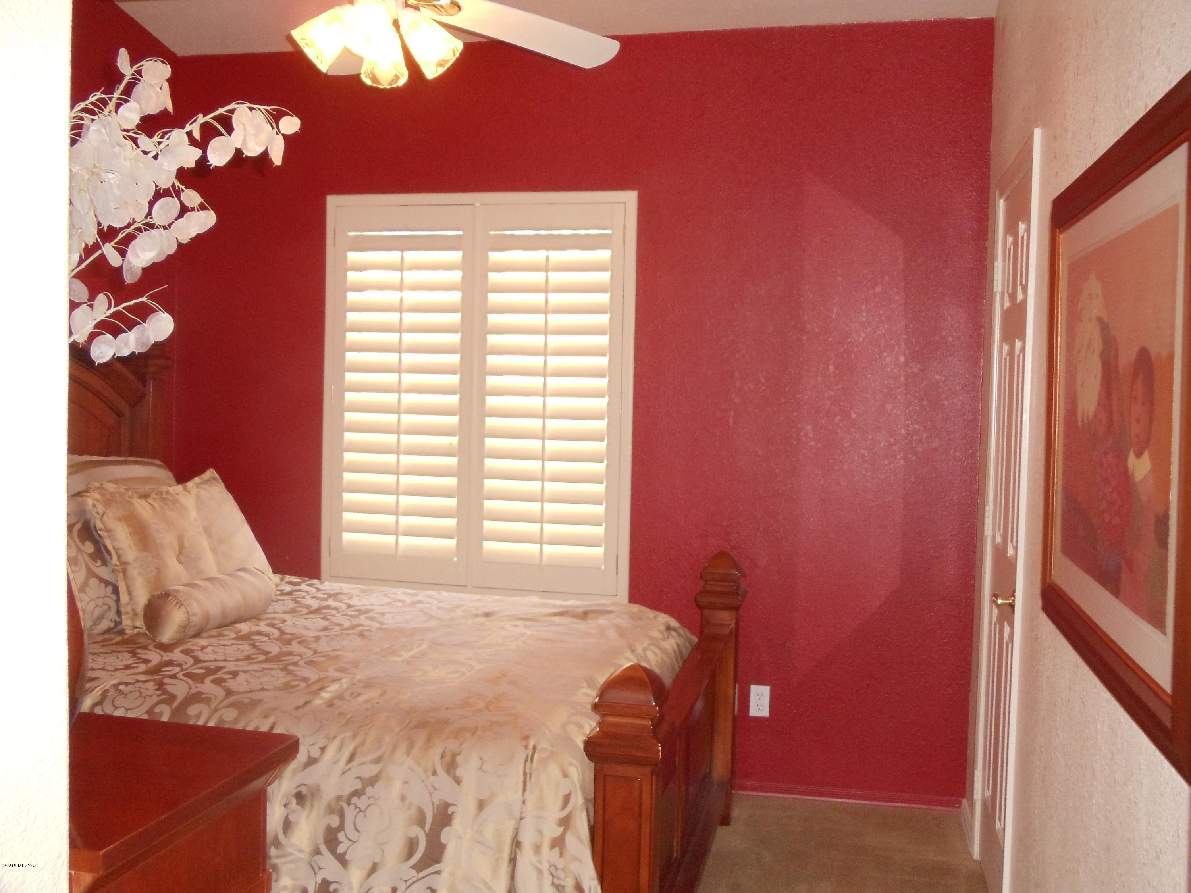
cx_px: 596
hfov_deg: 42.9
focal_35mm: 44
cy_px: 446
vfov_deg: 32.9
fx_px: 1514
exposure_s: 1/30
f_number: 3.5
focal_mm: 6
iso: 400
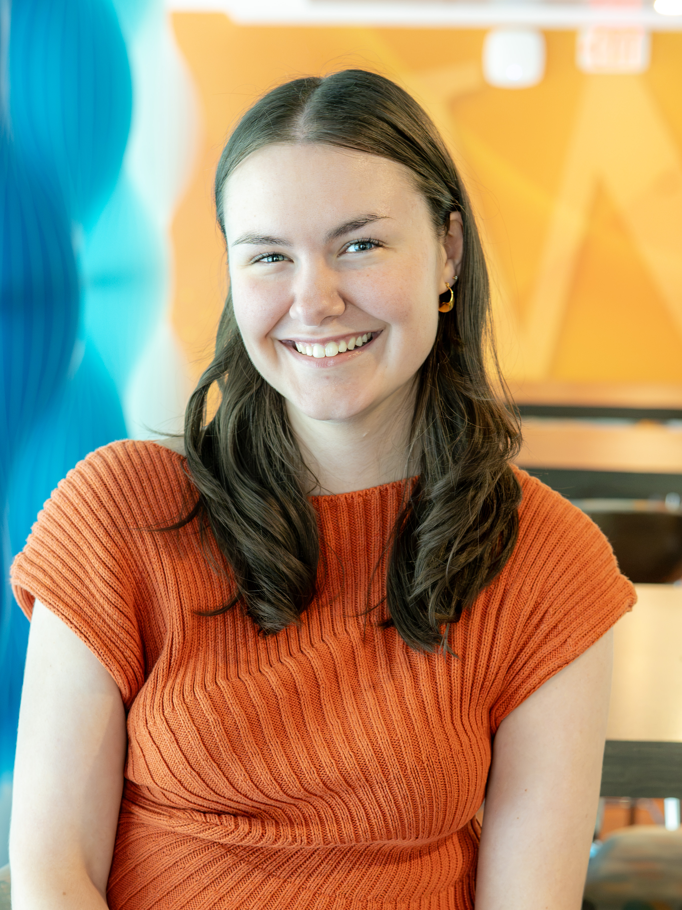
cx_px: 294
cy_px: 687
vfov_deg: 24.1
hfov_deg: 18.4
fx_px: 2101
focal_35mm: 80
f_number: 3.5
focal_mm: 50
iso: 4000
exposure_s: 1/100
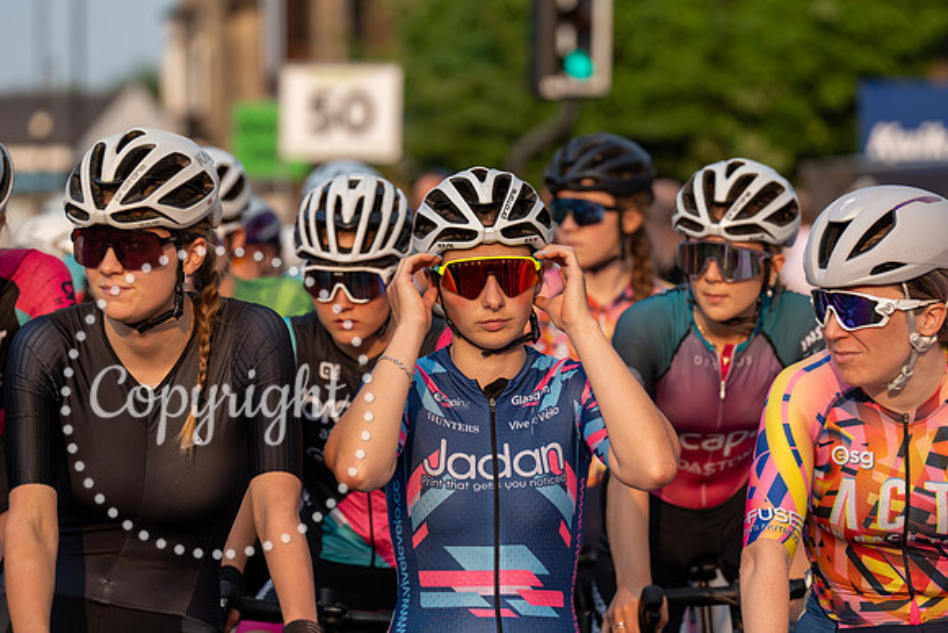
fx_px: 4952
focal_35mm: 188
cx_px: 474
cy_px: 316
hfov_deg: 10.9
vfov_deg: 7.3
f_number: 5
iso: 500
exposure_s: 1/1250
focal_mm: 188
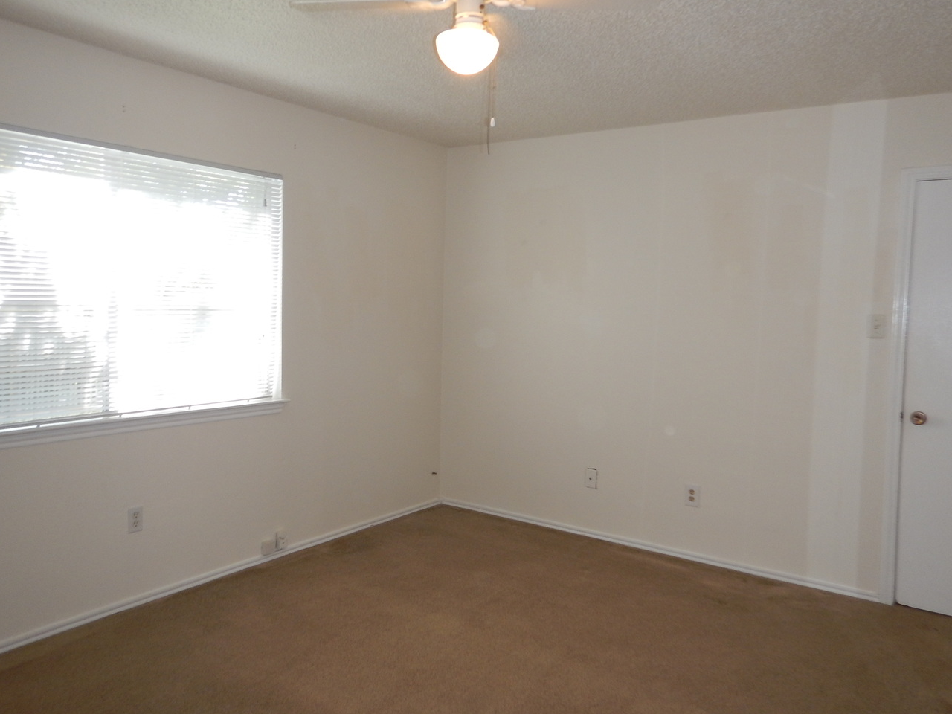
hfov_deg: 65.3
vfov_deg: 51.3
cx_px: 457
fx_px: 743
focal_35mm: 27
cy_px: 343
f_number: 2.8
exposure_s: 1/60
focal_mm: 4.3
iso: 125
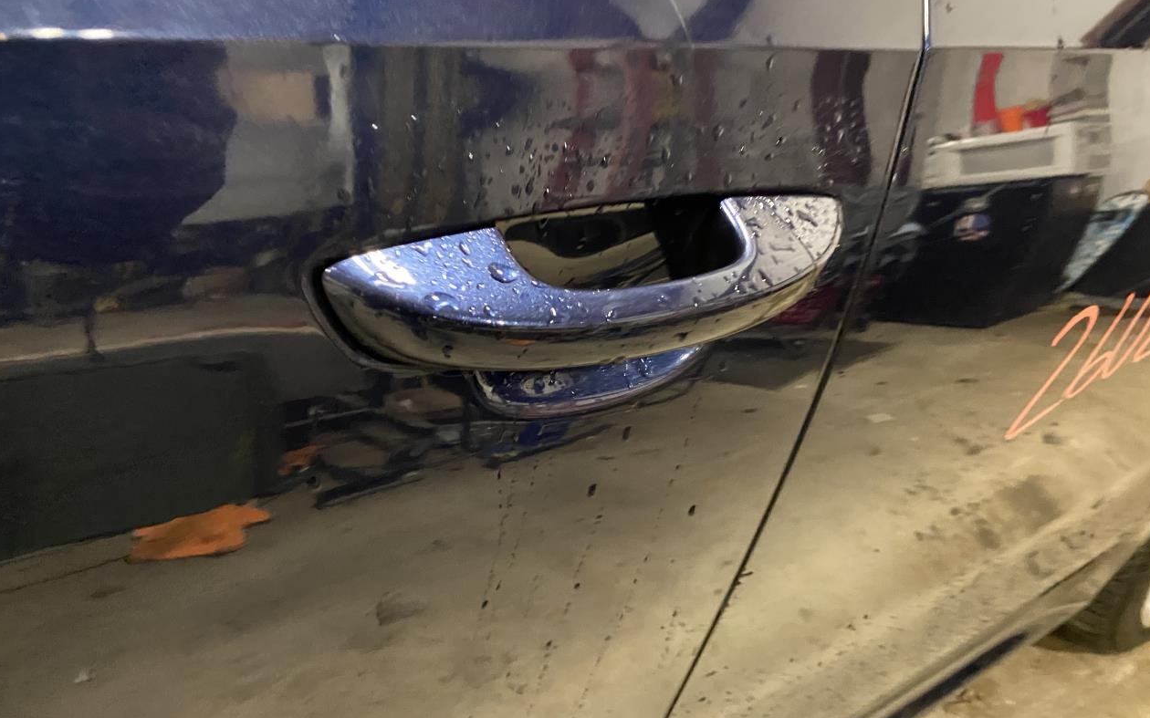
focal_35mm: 28
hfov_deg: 66.5
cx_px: 579
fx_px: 877
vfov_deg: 44.4
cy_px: 303
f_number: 1.8
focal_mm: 4.25
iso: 800
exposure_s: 1/30
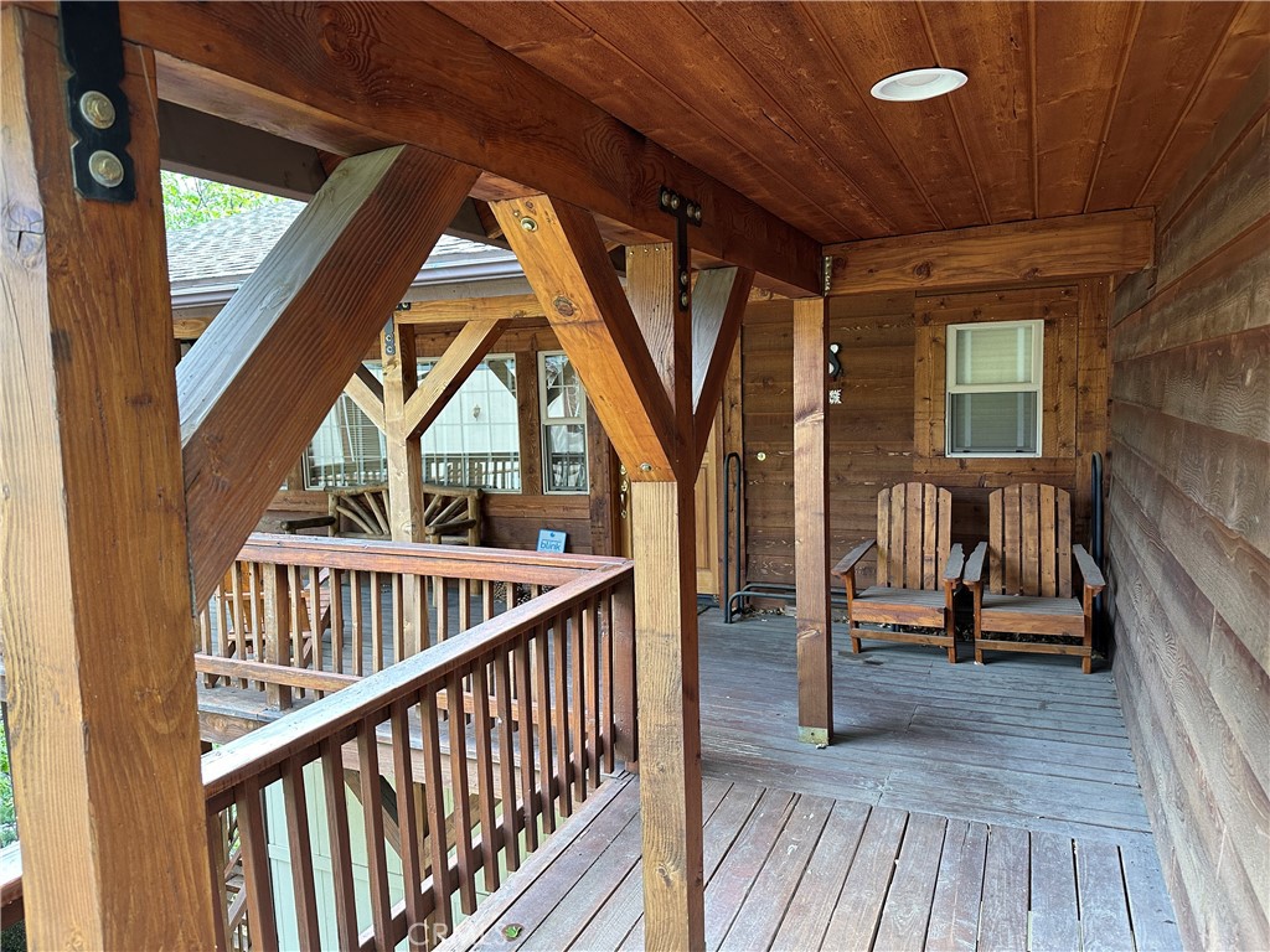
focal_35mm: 24
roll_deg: +1.7
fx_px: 881
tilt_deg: -5.5
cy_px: 476
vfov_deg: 56.8
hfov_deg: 71.6
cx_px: 635
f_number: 1.78
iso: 200
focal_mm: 6.86
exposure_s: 1/121
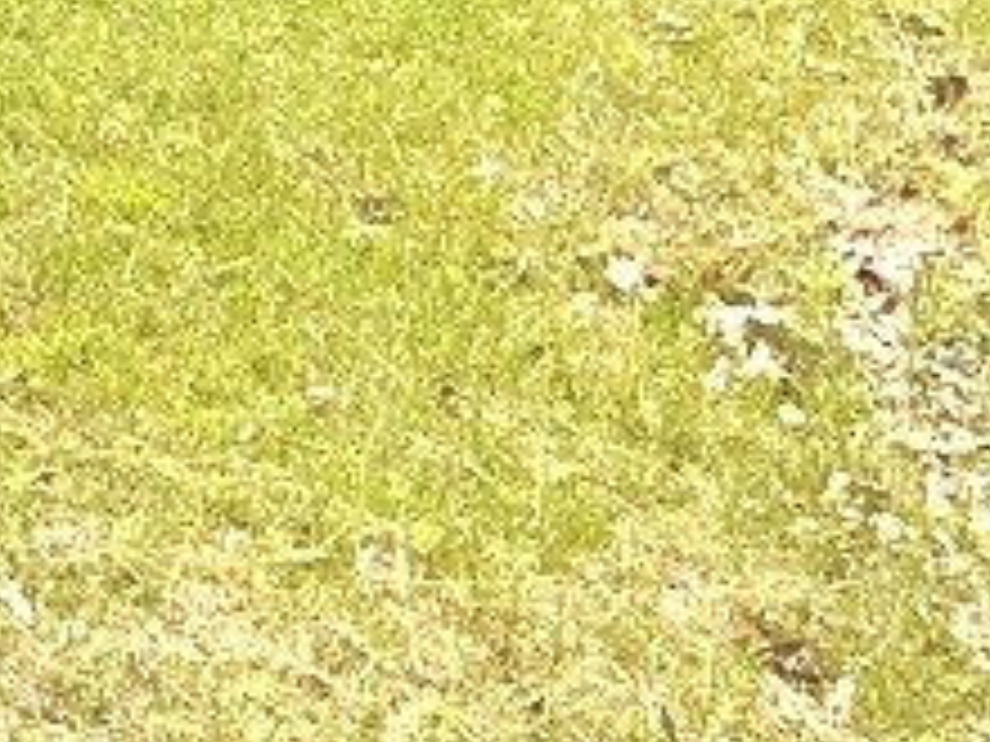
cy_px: -836
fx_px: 3861
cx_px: -1242
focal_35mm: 135
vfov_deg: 10.0
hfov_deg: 12.2
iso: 25
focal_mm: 3
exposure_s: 1/816
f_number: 1.8
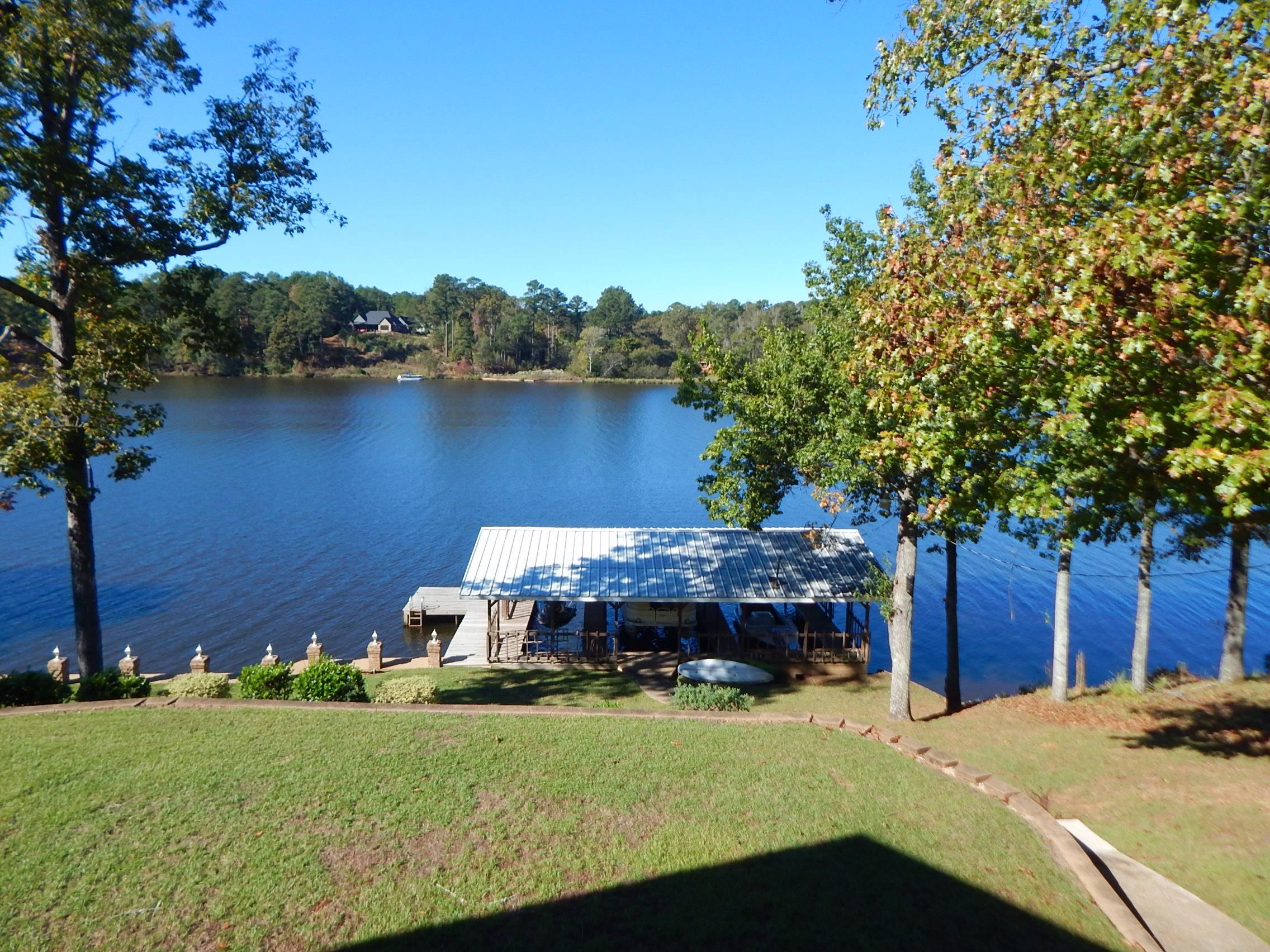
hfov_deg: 76.4
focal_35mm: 22
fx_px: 807
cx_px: 635
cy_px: 476
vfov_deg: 61.1
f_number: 3
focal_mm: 4
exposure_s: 1/1250
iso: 125
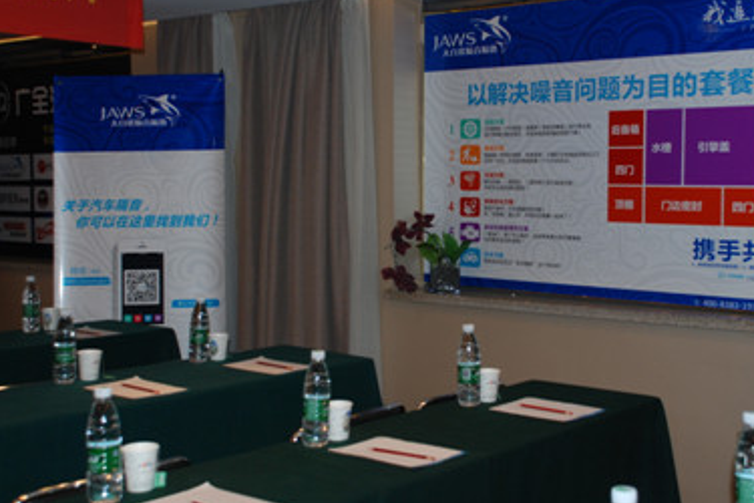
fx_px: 1089
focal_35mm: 52
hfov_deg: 38.1
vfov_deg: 26.0
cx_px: 432
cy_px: 231
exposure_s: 1/60
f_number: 4
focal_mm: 26
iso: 400
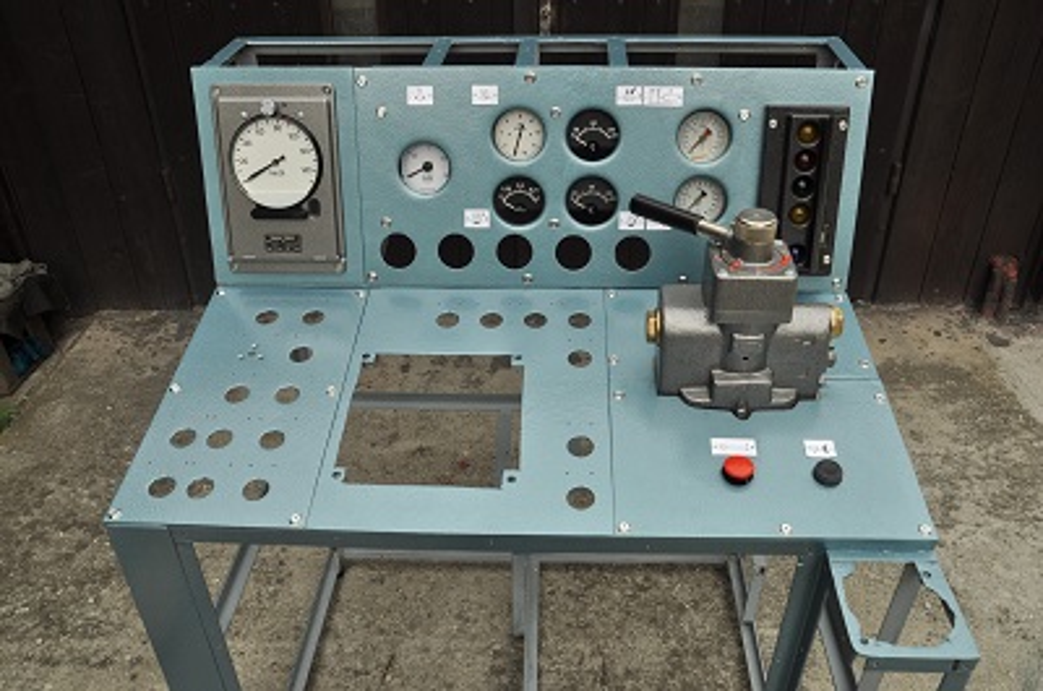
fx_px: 867
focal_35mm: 30
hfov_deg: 62.0
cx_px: 522
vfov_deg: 43.4
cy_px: 346
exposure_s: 1/160
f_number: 7.1
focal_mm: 20
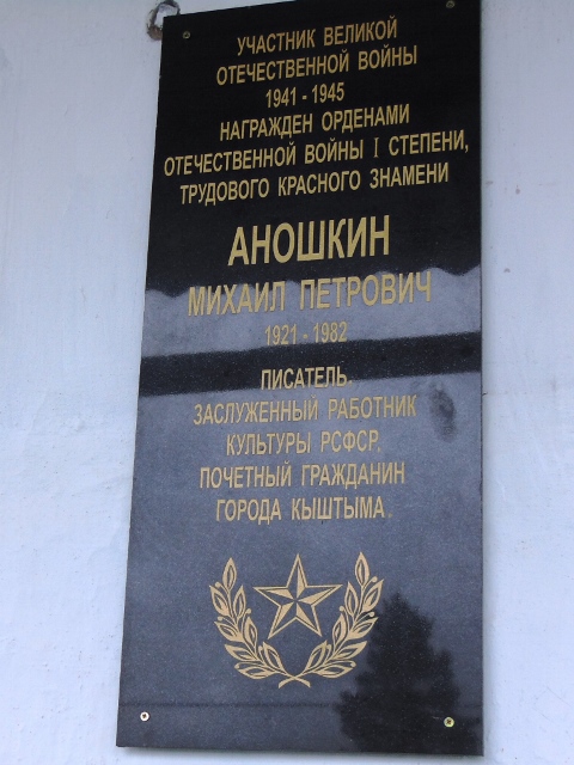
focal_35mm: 50
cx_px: 287
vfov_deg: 38.2
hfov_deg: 29.1
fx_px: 1105
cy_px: 382
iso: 80
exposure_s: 1/200
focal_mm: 9
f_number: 3.5
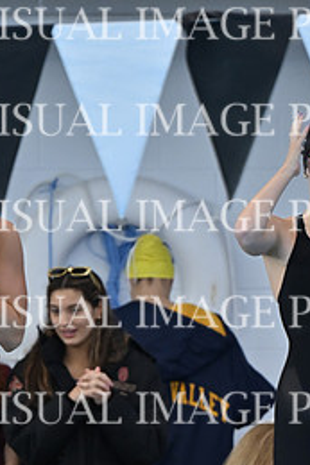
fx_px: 8665
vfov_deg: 3.1
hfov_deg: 2.0
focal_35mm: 670
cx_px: 277
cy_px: 456
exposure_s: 1/500
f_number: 2.8
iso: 640
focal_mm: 200
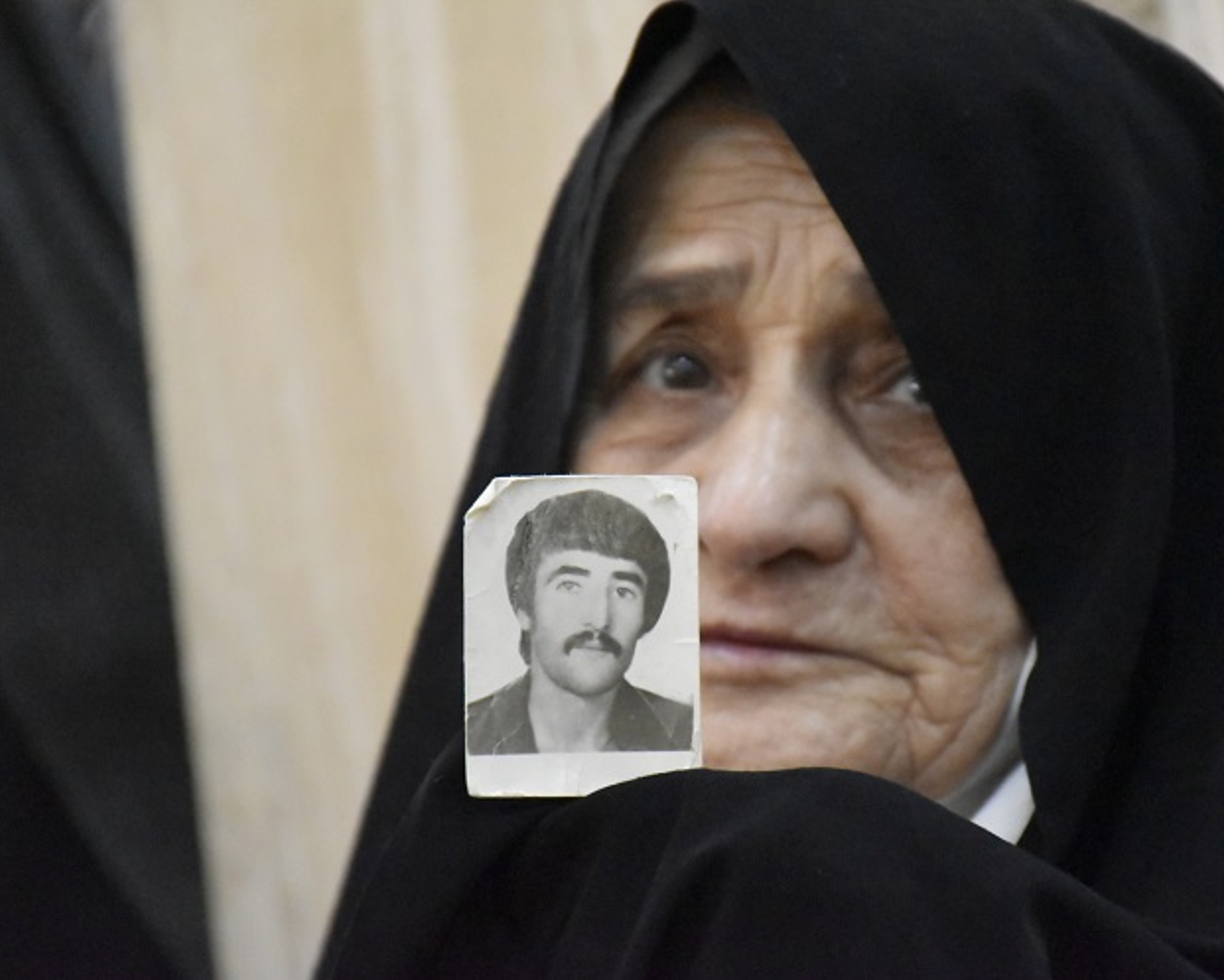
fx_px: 8623
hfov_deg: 8.1
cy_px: 489
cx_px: 696
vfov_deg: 6.5
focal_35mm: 238
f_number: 5.6
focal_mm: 140
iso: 12800
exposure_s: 1/320
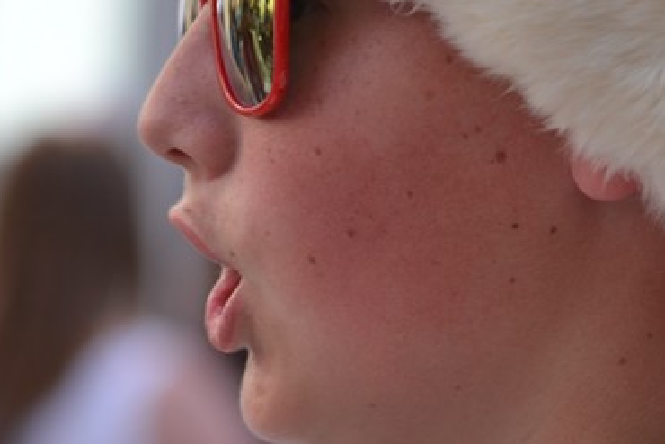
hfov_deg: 7.3
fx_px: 5211
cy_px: 240
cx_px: 386
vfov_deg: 4.9
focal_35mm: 282
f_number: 2.8
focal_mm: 68
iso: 100
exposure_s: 1/500
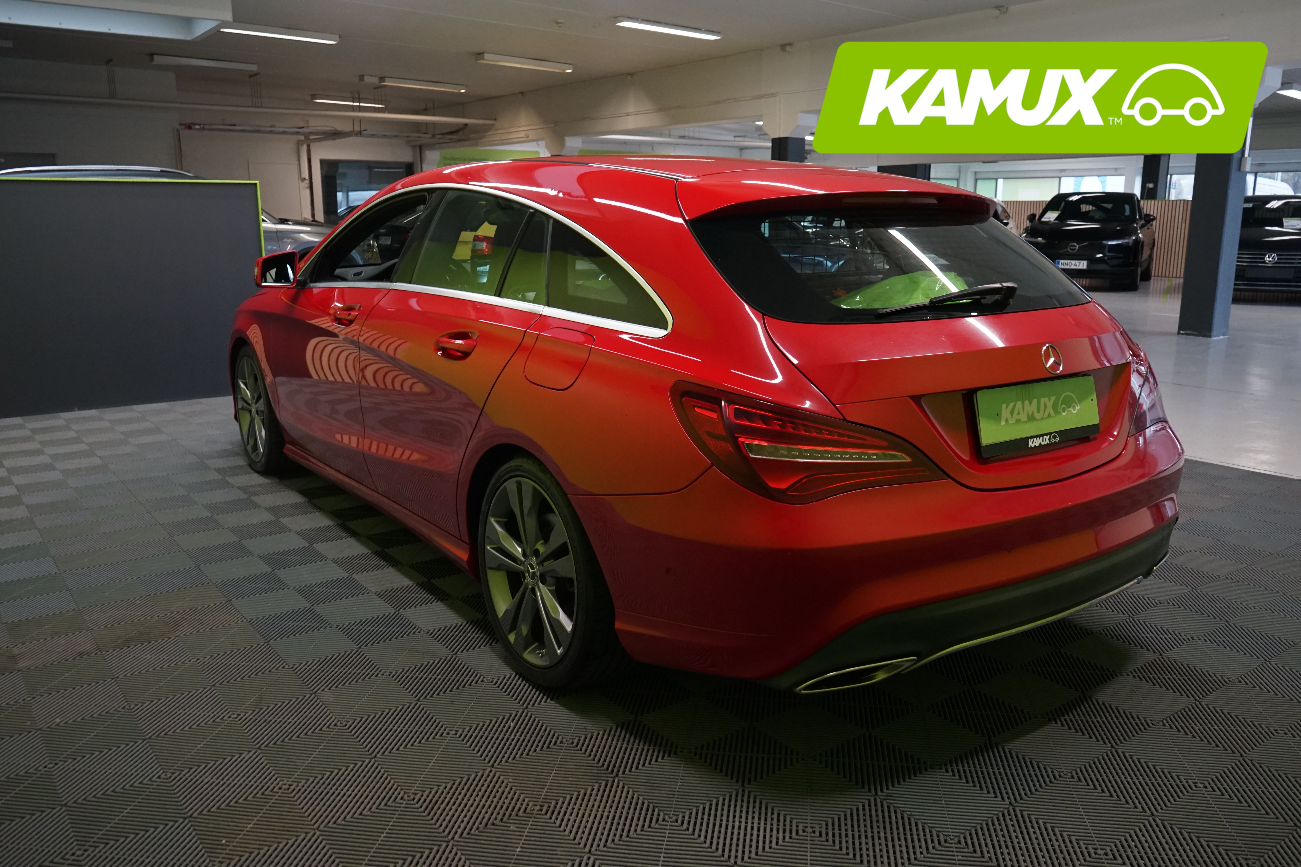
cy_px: 434
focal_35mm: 28
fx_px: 1012
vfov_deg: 46.4
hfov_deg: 65.5
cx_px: 650
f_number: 7.1
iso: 2000
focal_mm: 28
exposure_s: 1/30
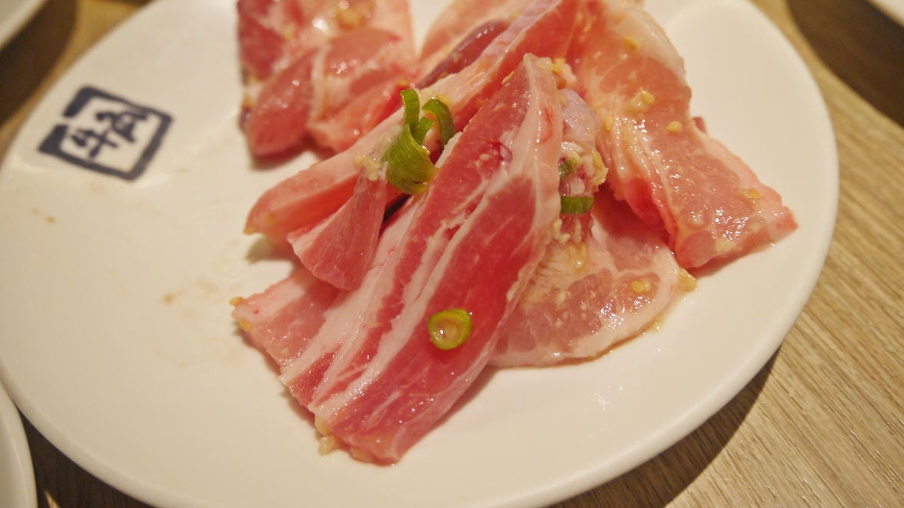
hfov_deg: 62.6
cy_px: 189
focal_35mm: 31
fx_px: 743
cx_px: 454
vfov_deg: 37.5
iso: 160
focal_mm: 14
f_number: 3.5
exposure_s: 1/60
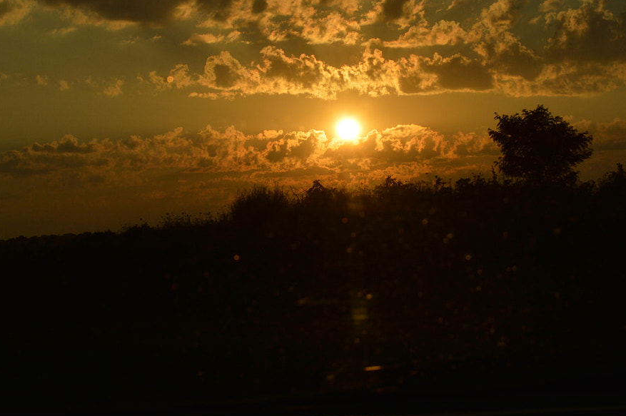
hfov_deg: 19.7
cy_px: 108
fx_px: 1807
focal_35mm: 104
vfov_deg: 13.1
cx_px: 339
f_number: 13
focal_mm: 38
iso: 100
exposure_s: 1/640
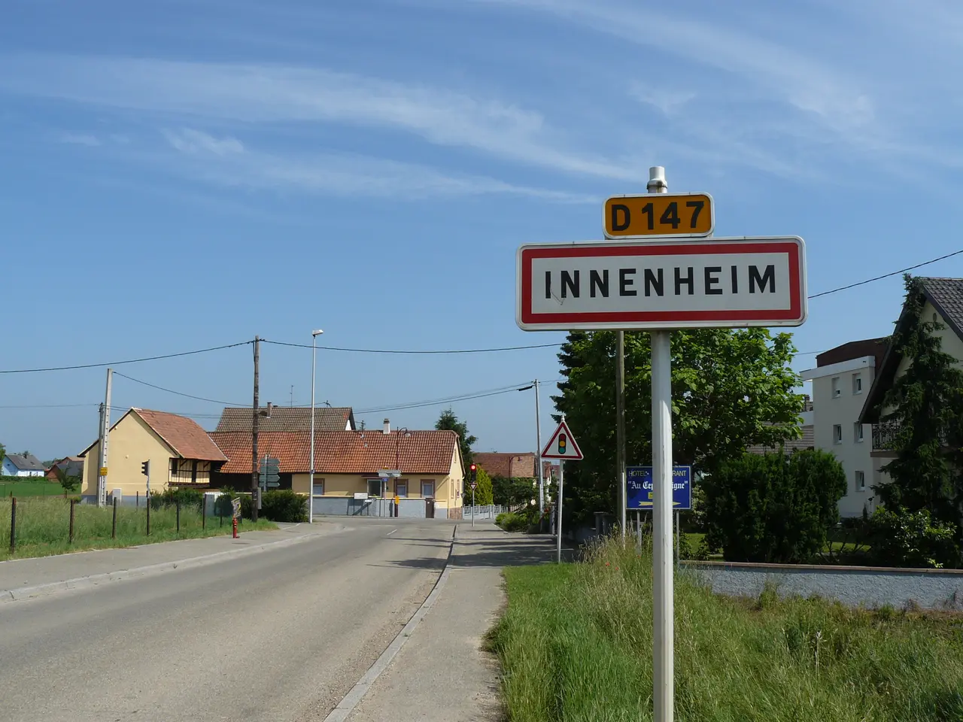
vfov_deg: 39.7
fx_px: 1002
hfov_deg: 51.4
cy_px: 361
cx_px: 482
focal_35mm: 36
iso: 100
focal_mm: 6
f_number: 6.3
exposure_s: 1/400
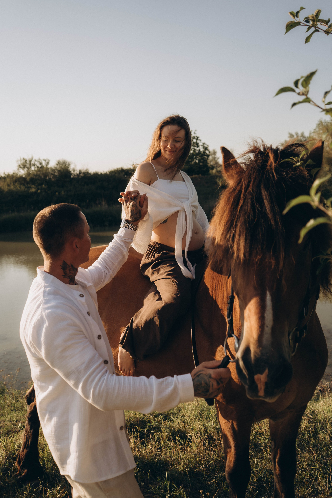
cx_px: 166
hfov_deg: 42.3
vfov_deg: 60.3
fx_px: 429
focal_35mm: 31
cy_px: 249
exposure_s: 1/800
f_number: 4
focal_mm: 31
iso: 200
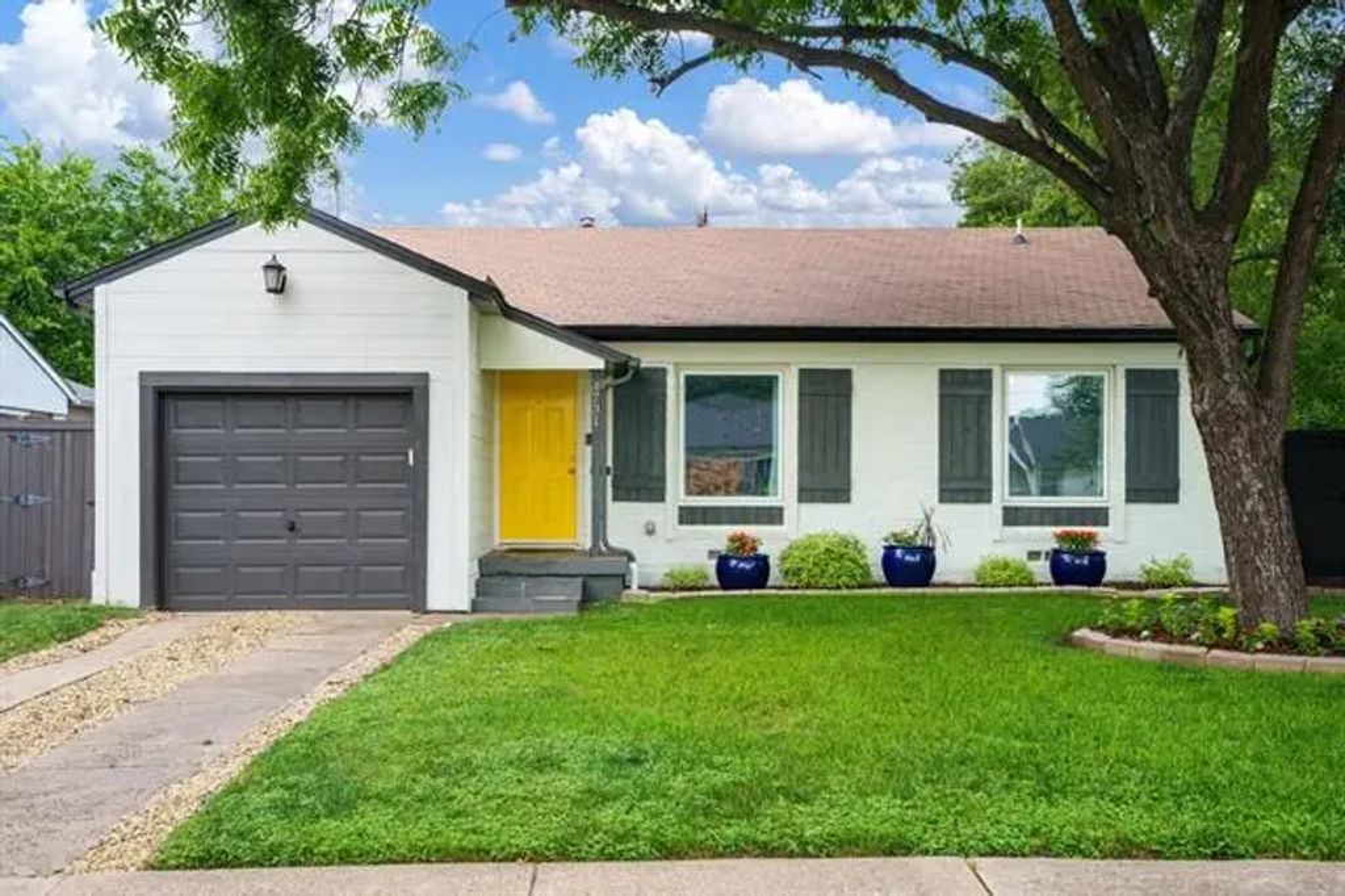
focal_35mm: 35
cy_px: 448
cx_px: 672
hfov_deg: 54.4
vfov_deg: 37.8
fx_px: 1307
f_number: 8
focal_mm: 35
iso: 250
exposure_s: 1/100
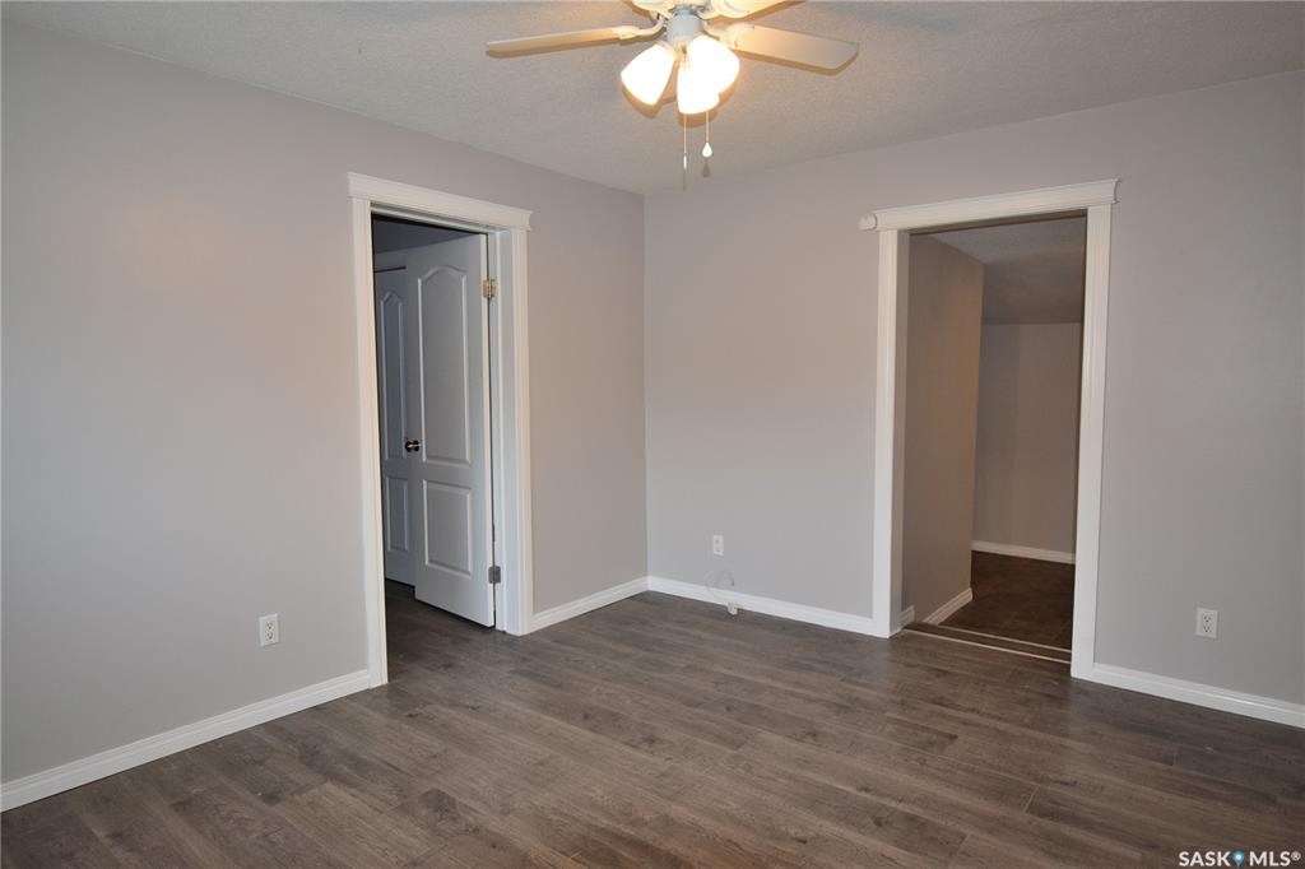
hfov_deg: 81.2
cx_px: 652
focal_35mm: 21
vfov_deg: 59.5
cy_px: 434
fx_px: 761
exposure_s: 1/100
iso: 800
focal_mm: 14
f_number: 5
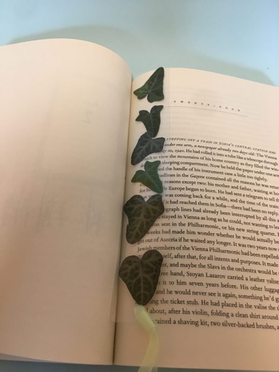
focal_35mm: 29
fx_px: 312
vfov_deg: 61.7
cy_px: 186
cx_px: 140
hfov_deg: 48.2
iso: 125
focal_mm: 4.15
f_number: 2.2
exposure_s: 1/17
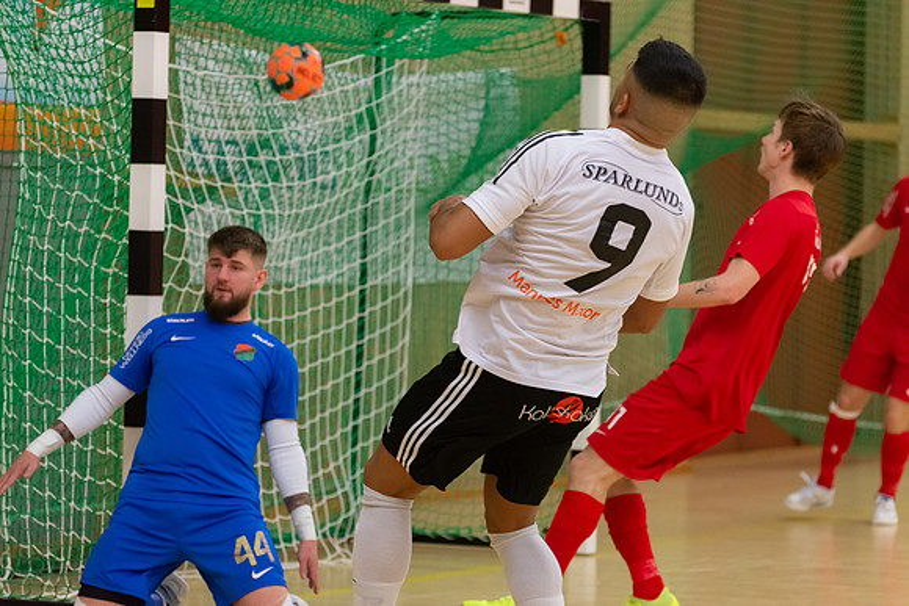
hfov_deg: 14.7
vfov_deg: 9.8
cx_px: 454
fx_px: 3536
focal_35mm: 140
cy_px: 303
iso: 2800
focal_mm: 140
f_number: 4.8
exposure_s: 1/640
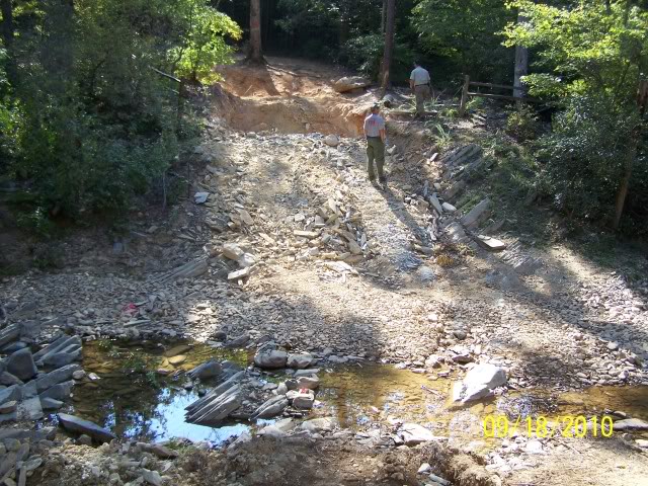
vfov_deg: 37.7
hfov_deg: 49.0
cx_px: 324
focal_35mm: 38
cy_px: 243
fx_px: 711
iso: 64
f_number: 2.8
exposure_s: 1/160
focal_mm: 6.3
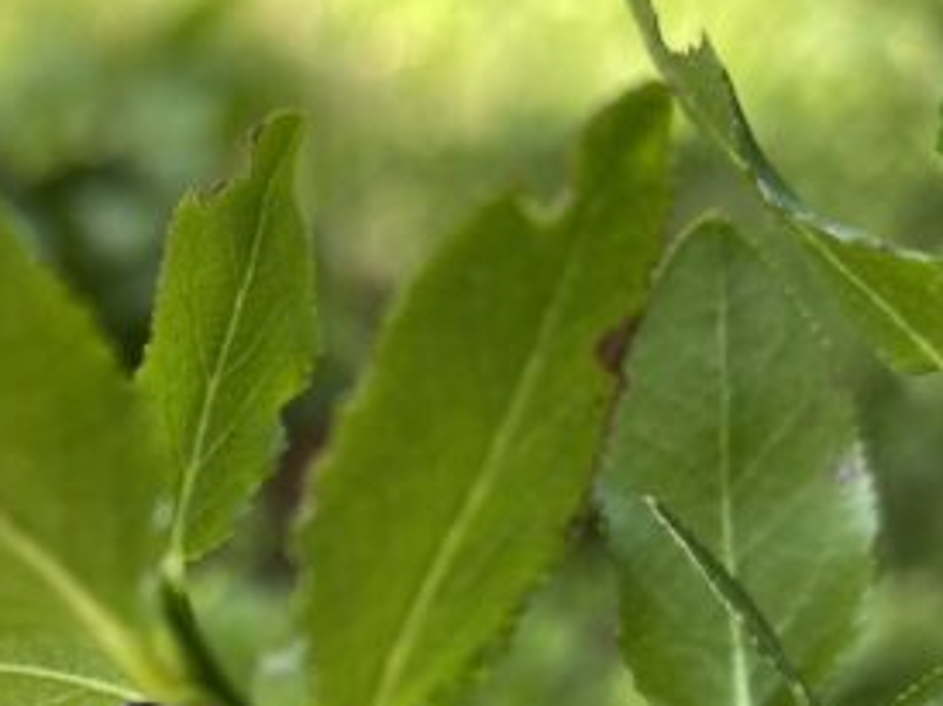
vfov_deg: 18.9
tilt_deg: -30.3
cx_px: 124
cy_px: 868
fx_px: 1987
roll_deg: +3.8
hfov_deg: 26.0
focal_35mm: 73
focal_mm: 4.25
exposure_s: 1/258
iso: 32
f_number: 1.8
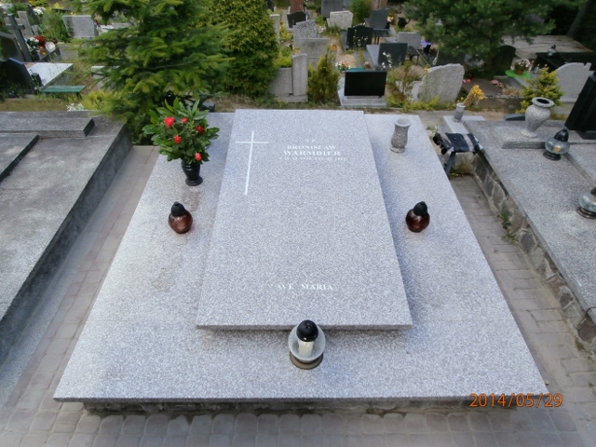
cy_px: 224
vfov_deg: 56.8
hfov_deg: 71.6
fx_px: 413
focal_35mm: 24
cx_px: 298
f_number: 7.9
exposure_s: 1/40
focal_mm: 4.2
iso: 100
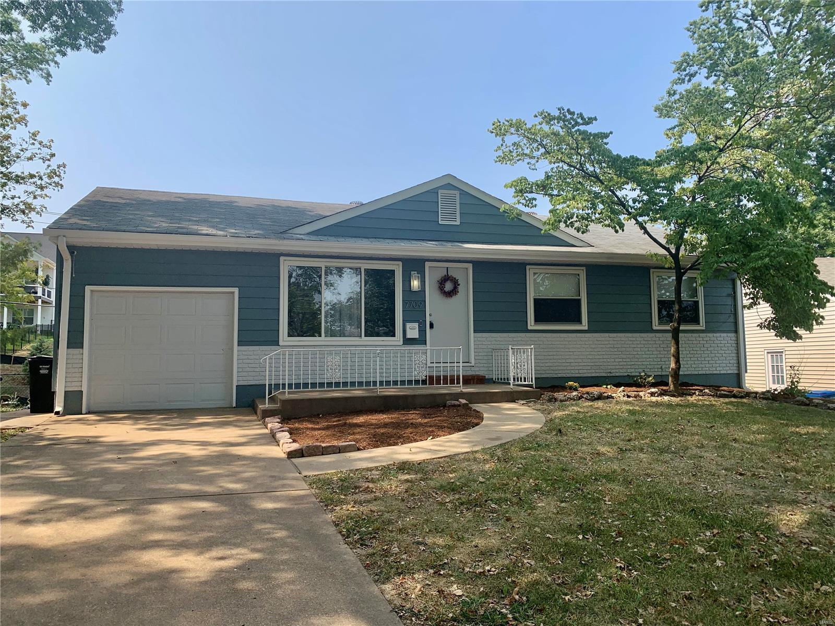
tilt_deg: +4.4
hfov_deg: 67.3
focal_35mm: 26
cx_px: 418
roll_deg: +1.7
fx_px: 627
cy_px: 313
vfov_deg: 53.1
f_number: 1.8
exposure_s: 1/1689
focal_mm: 4.25
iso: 25
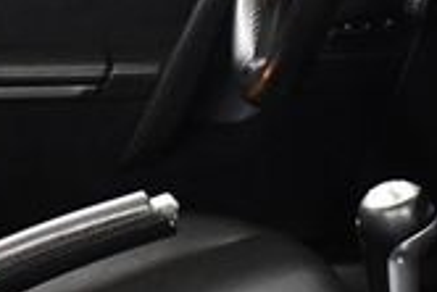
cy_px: 89
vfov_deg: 9.9
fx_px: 1689
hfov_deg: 14.6
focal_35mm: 139
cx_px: 50
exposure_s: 1/125
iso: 2800
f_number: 3.5
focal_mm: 18
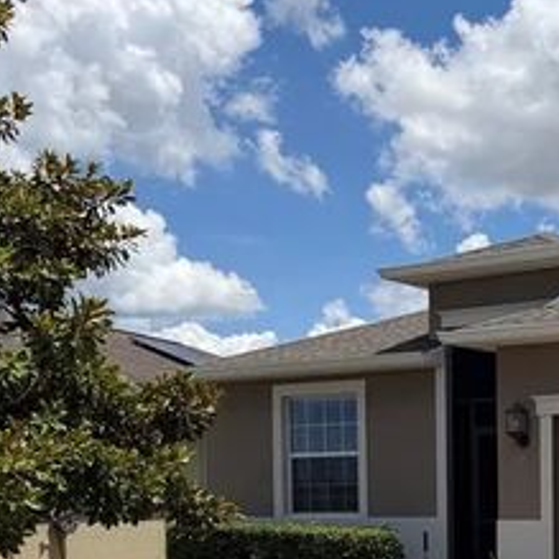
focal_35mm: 62
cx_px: 707
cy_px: 500
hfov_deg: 24.5
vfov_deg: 26.8
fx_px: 1133
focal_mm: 6.76
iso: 80
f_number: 1.78
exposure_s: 1/6173
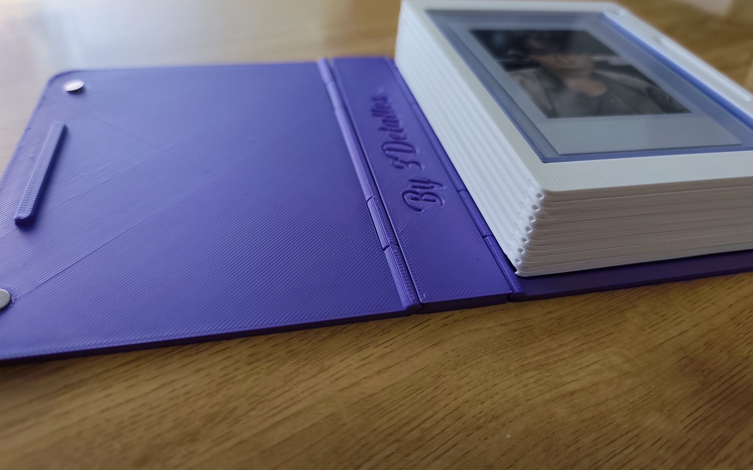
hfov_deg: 72.6
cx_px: 380
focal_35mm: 25
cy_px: 227
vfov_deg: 49.3
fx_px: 513
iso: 100
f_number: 1.65
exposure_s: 1/50
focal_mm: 6.19
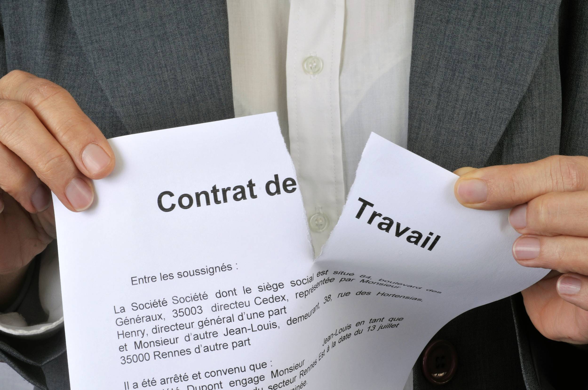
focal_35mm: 90
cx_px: 294
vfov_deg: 15.1
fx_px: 1468
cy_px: 195
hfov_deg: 22.6
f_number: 29
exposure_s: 1/160
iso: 200
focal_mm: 60
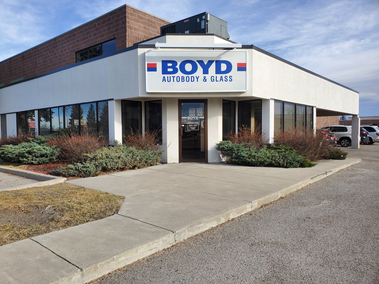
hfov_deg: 67.3
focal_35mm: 26
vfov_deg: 53.1
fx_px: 285
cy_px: 142
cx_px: 190
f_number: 2.4
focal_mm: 4.3
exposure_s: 1/919
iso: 50
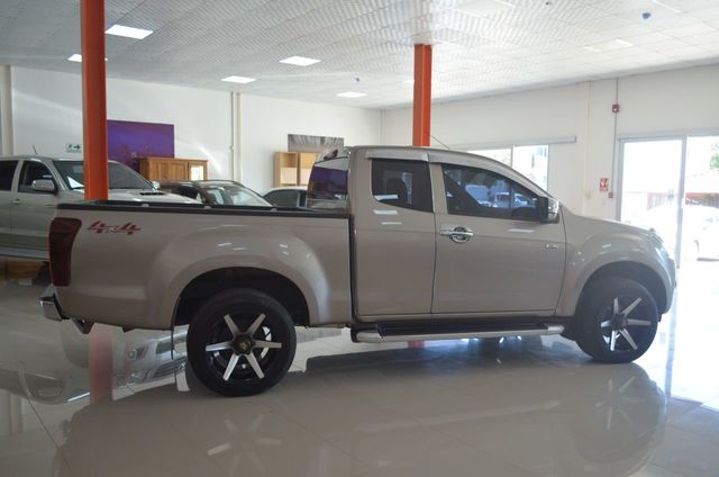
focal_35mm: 30
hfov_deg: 62.0
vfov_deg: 43.4
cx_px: 360
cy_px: 238
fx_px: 598
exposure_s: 1/160
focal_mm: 20
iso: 500
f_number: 3.8
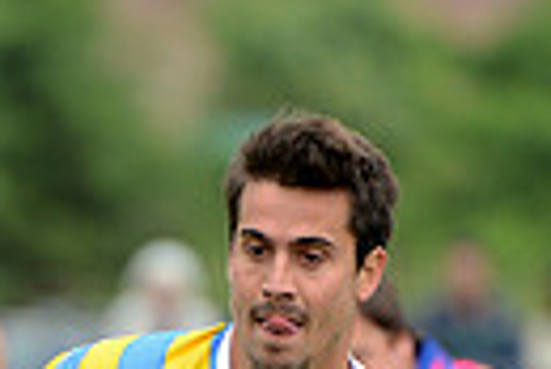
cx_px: 170
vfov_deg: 1.1
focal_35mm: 1203
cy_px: 770
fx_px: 18433
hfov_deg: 1.7
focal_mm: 270
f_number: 4
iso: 500
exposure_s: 1/1250
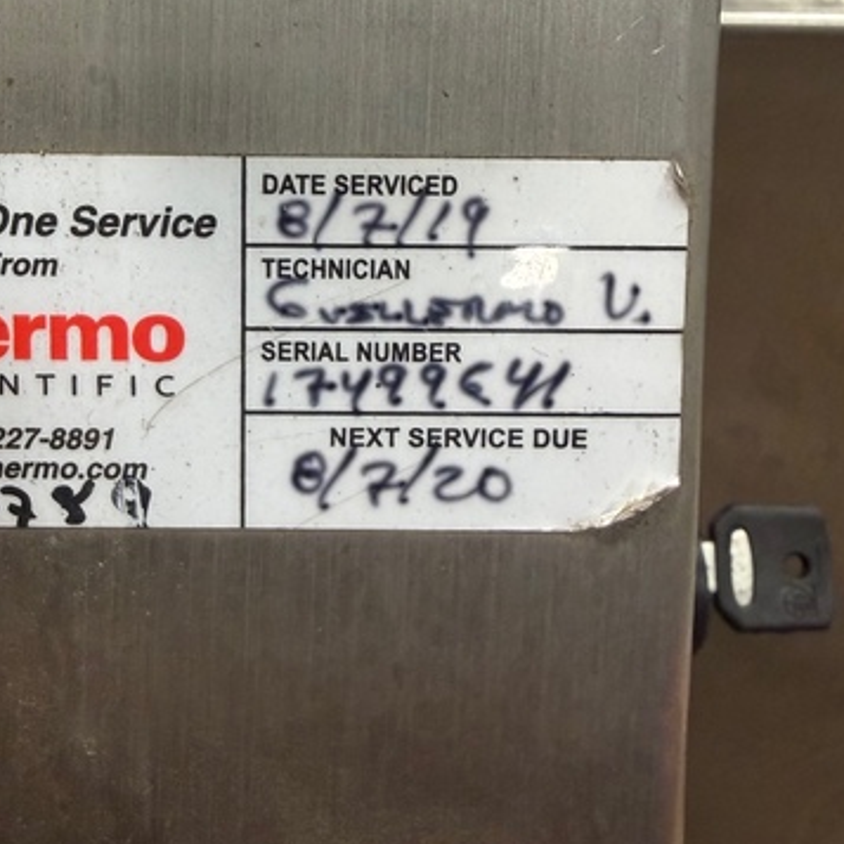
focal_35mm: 38
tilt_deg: -34.8
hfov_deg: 43.4
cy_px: 331
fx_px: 1048
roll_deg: +0.5
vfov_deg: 43.6
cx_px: 303
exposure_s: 1/120
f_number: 2.2
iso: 250
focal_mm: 2.22
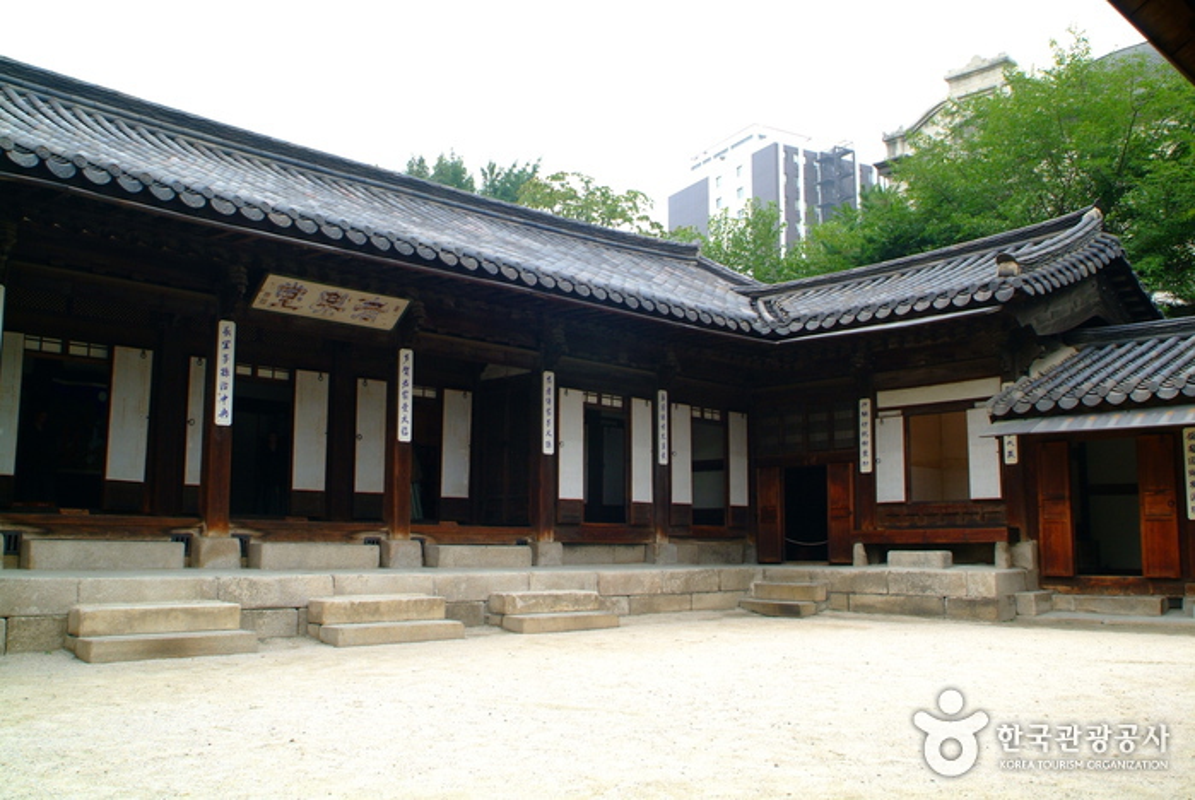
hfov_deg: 61.9
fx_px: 997
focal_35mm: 30
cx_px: 598
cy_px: 400
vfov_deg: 43.7
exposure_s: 1/90
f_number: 6.7
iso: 400
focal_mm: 20
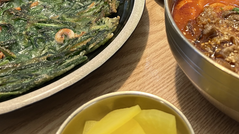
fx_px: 361
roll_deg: +1.7
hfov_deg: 36.2
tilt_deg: -27.9
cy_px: -43
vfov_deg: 19.4
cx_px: 161
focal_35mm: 57
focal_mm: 5.7
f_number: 1.5
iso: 160
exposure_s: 1/60
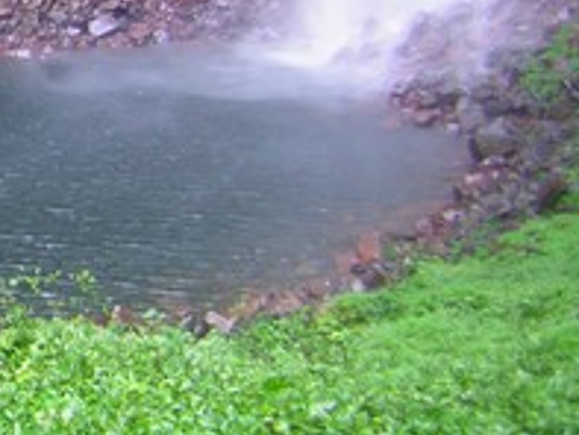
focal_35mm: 73
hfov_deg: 25.3
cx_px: -3
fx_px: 1222
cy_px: 88
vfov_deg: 20.0
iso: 50
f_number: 2.6
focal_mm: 4.7
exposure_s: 1/10.7
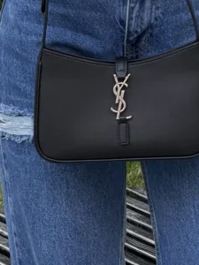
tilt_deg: -5.5
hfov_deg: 9.3
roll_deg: +0.7
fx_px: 1226
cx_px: 133
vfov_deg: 12.3
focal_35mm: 160
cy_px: 66
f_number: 2.8
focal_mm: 16.89
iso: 200
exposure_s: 1/121
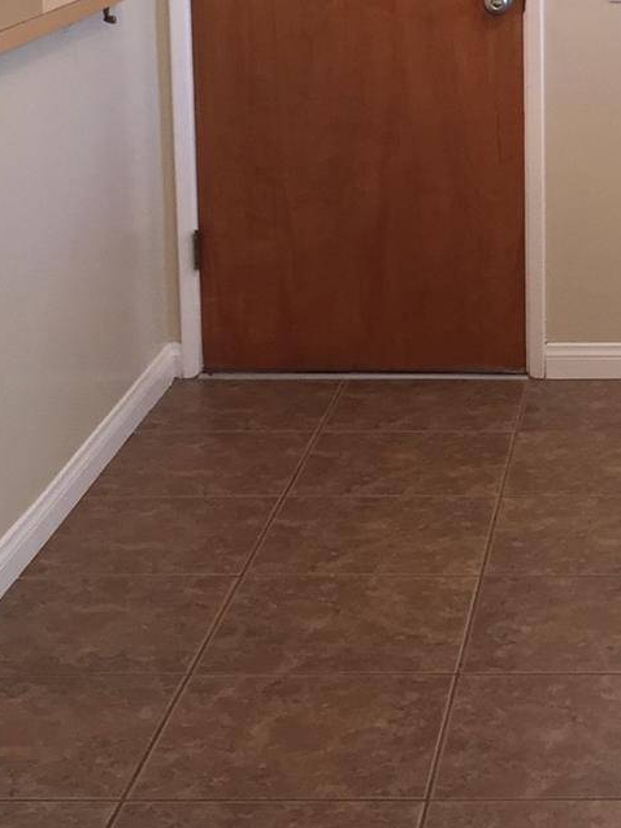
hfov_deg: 15.7
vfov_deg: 21.3
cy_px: 156
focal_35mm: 91
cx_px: 711
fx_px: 2176
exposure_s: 1/30
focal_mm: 4.15
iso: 80
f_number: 2.2
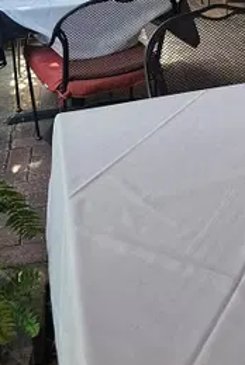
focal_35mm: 49
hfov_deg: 26.6
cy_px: -4
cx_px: 221
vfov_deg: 36.1
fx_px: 499
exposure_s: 1/180
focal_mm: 6.3
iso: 200
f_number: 1.7
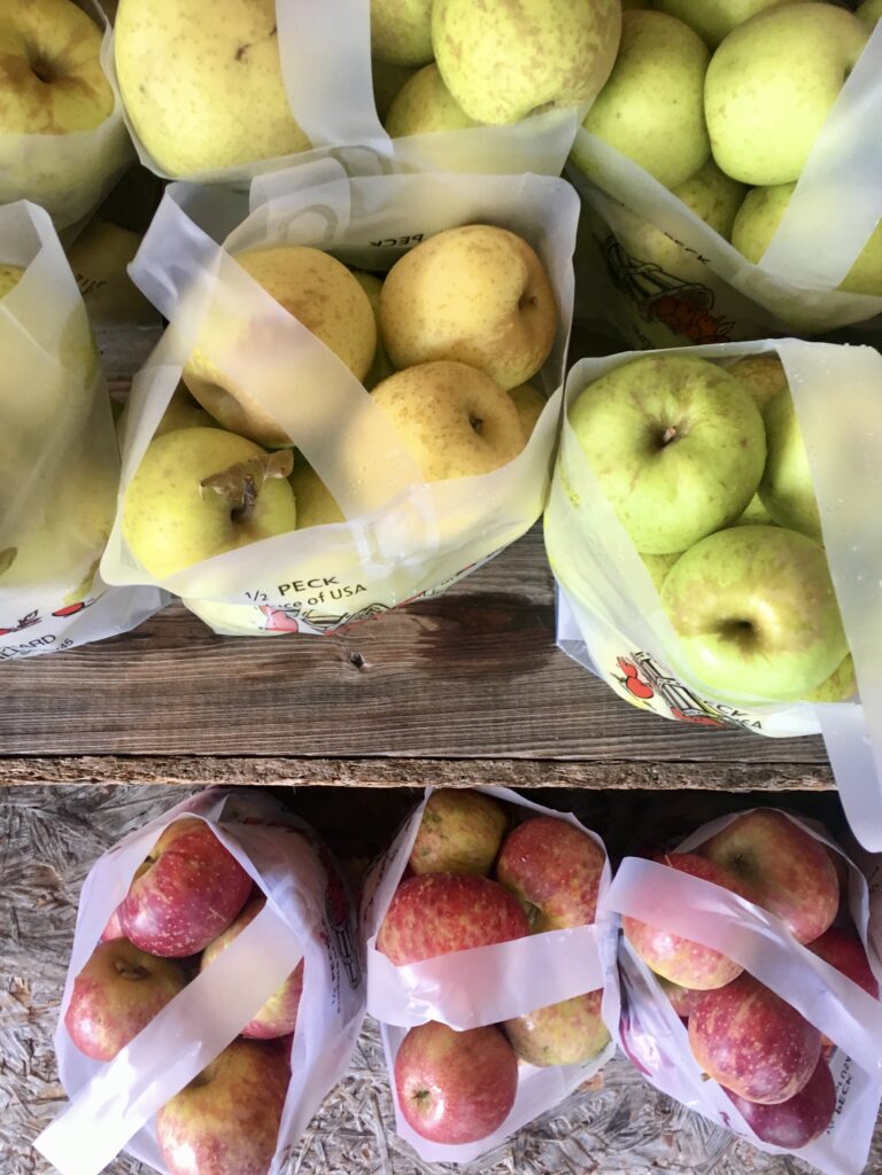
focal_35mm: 29
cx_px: 441
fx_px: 985
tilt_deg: -82.3
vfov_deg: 61.7
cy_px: 588
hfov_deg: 48.2
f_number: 2.2
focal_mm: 4.15
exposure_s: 1/30
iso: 80
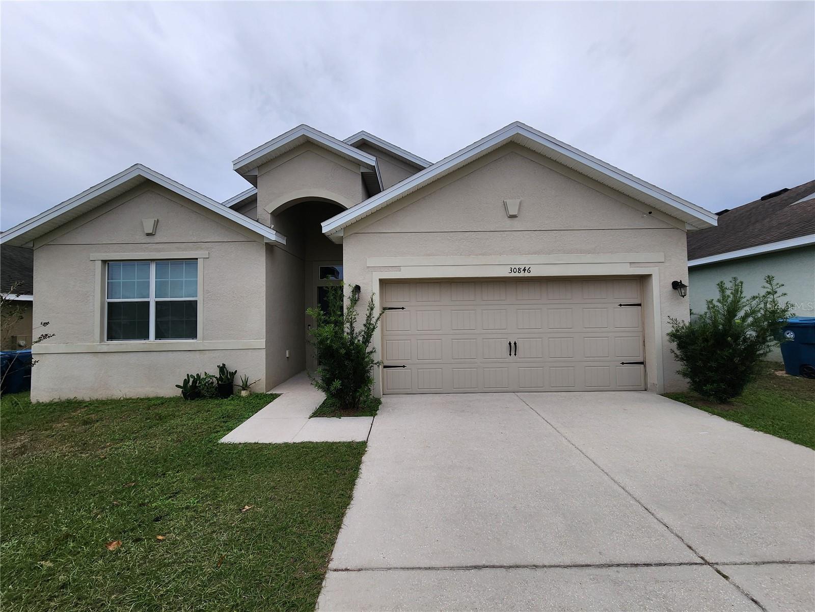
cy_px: 306
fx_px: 306
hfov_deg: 106.2
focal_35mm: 13
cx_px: 408
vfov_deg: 89.9
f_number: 2.2
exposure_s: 1/266
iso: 50
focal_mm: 2.2
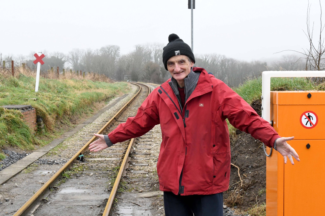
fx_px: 542
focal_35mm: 60
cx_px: 162
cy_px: 108
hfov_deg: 33.4
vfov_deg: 22.6
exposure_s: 1/320
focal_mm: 40
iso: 2000
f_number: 9
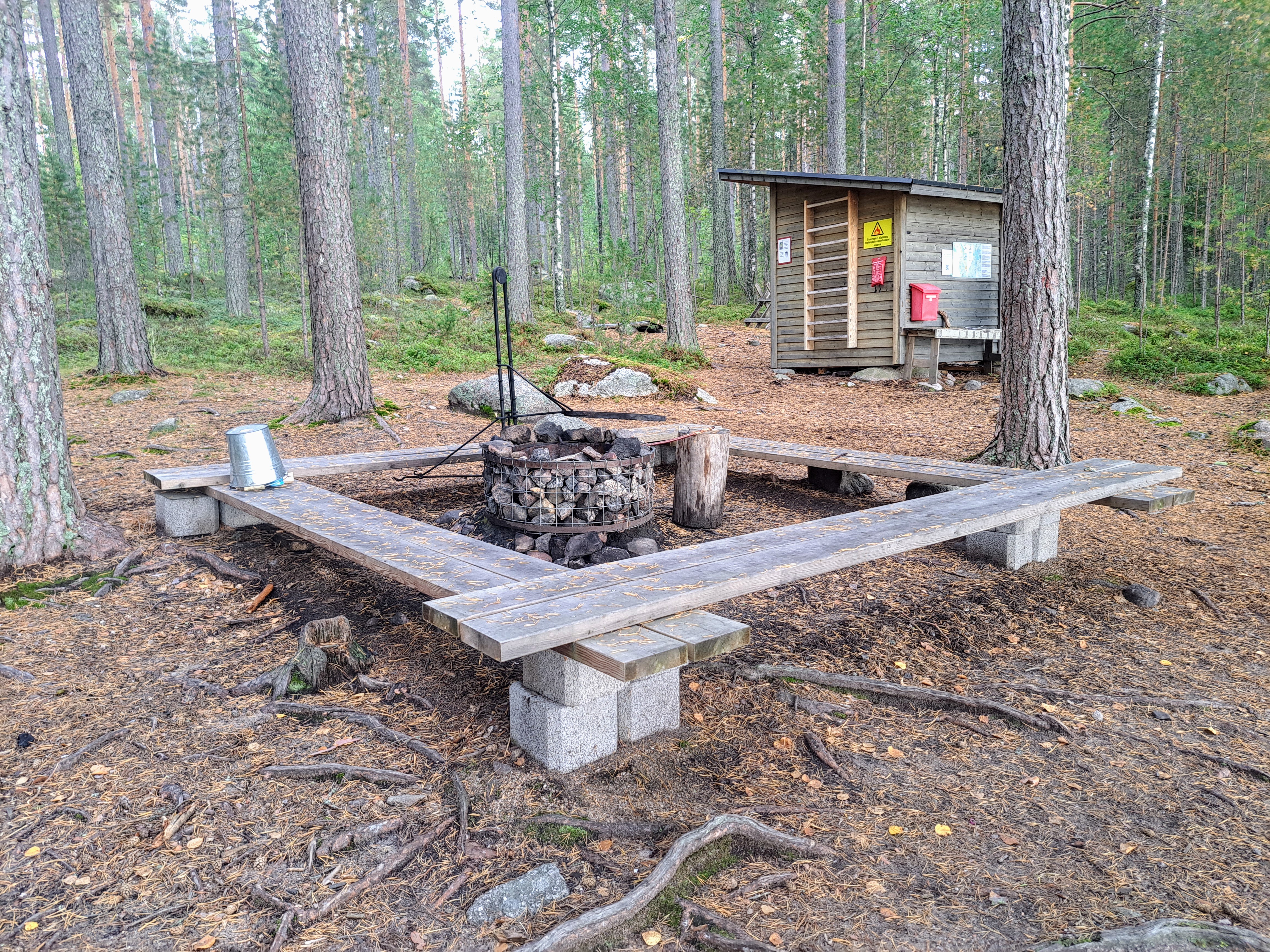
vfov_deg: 56.8
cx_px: 635
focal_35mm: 24
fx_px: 881
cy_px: 476
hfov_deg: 71.6
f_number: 1.8
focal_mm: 5.23
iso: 80
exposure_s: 1/50
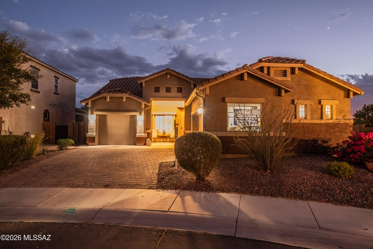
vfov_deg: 59.5
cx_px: 186
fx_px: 218
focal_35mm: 21
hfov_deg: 81.2
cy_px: 124
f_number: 6.3
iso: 1600
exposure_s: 2
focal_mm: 14
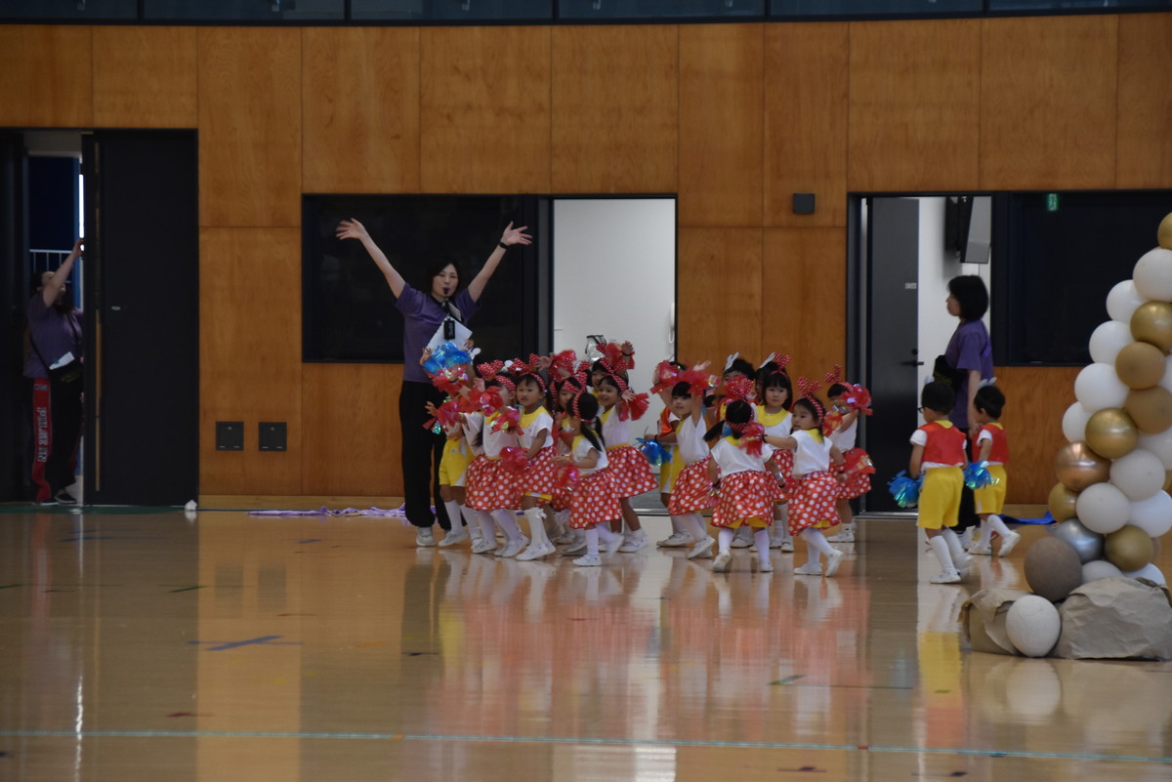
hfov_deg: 13.0
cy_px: 391
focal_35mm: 158
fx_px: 5129
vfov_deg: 8.7
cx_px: 586
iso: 1000
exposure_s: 1/125
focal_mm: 105
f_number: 5.6
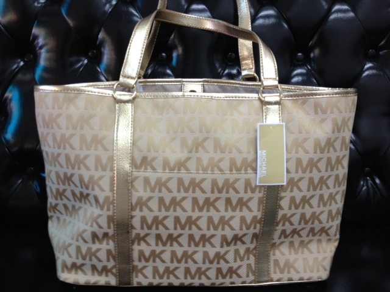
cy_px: 146
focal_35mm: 35
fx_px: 394
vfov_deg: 40.7
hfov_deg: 52.6
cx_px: 195
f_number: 2.4
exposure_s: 1/20
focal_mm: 4.28
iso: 64
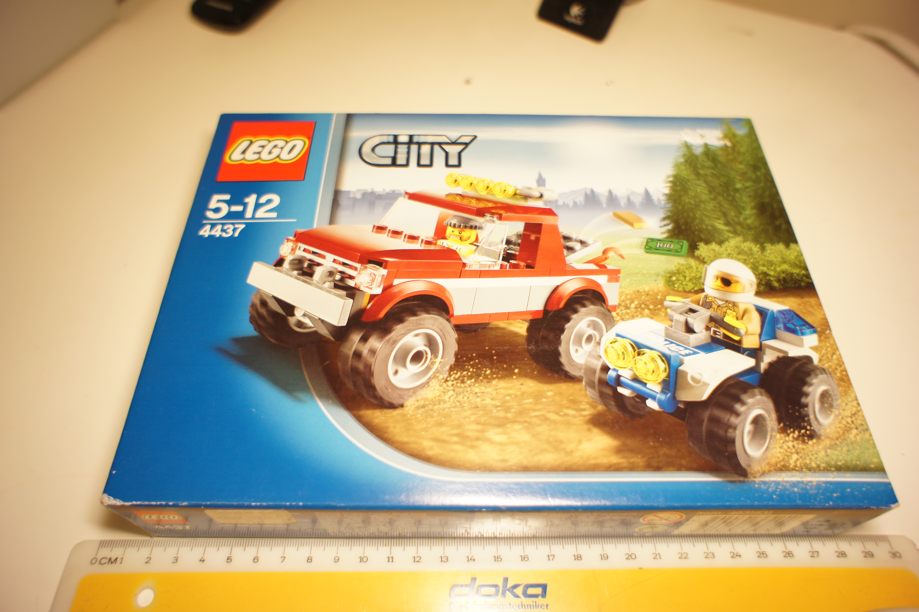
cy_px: 306
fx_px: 612
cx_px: 460
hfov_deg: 73.8
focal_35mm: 24
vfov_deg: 53.1
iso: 200
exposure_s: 1/30
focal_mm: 16
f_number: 2.8
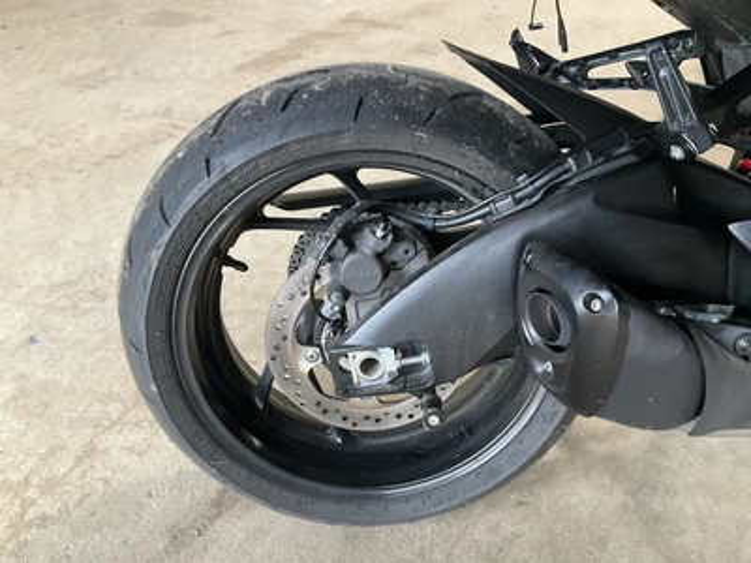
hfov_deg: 61.7
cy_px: 282
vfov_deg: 48.2
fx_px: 629
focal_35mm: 29
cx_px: 376
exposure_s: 1/60
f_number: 1.8
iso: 320
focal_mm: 3
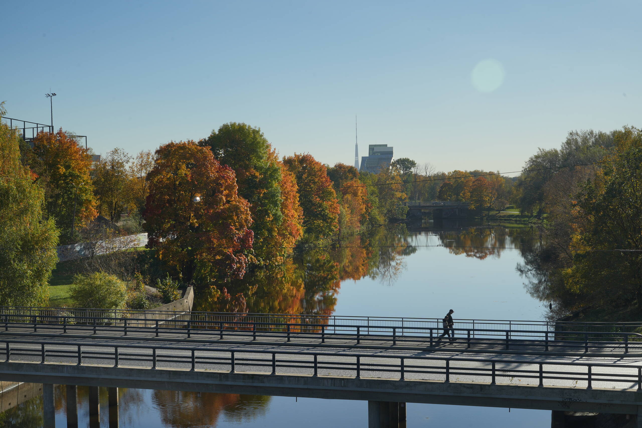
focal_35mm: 50
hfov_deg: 39.6
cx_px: 321
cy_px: 214
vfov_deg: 27.0
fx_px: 892
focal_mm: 50
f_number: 14
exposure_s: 1/80
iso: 100
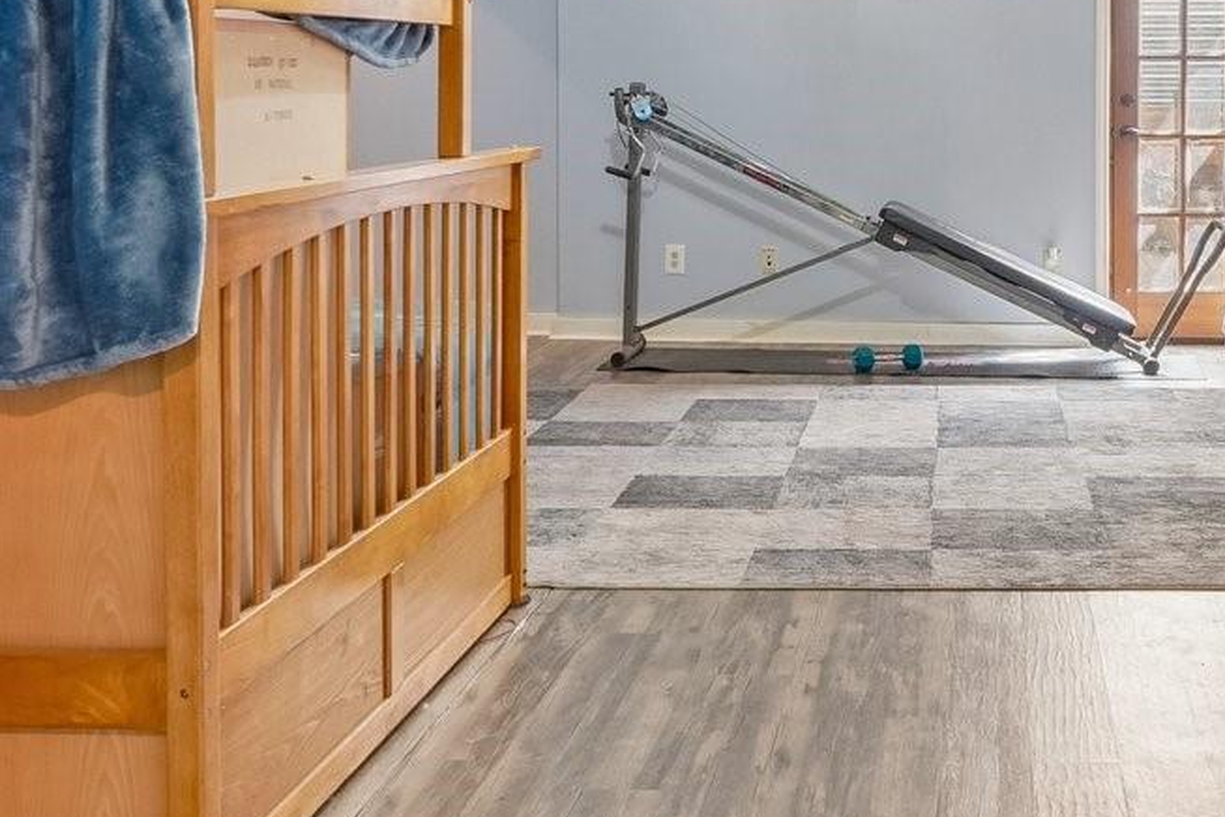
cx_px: 989
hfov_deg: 40.1
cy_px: 113
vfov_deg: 27.8
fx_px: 1599
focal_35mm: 47
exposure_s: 1/4
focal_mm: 10
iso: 400
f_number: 8
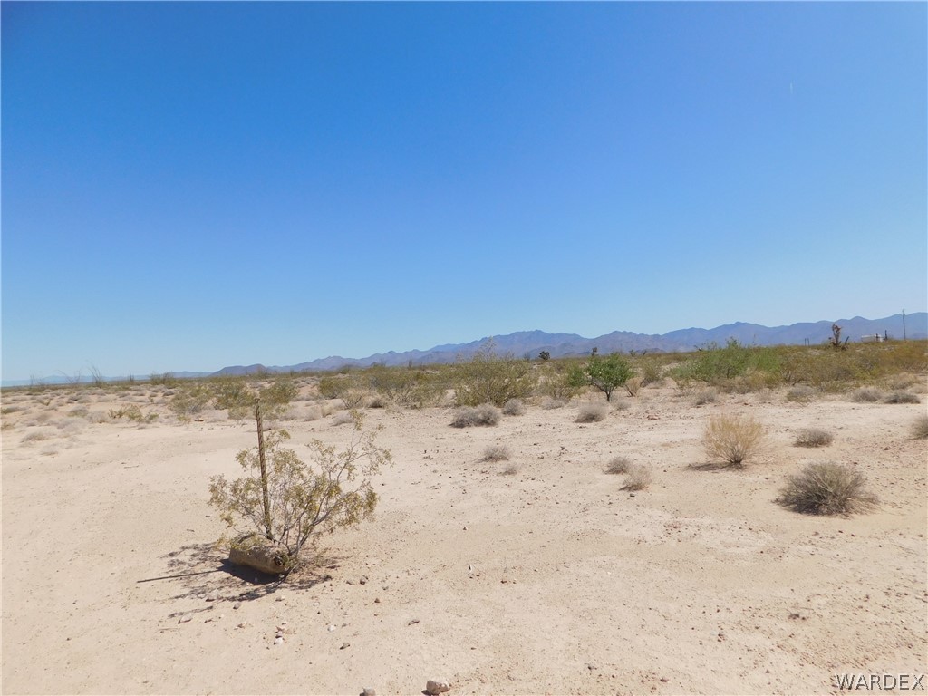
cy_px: 348
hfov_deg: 73.9
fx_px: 617
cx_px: 464
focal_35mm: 23
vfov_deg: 58.9
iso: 125
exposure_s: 1/800
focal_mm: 4
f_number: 6
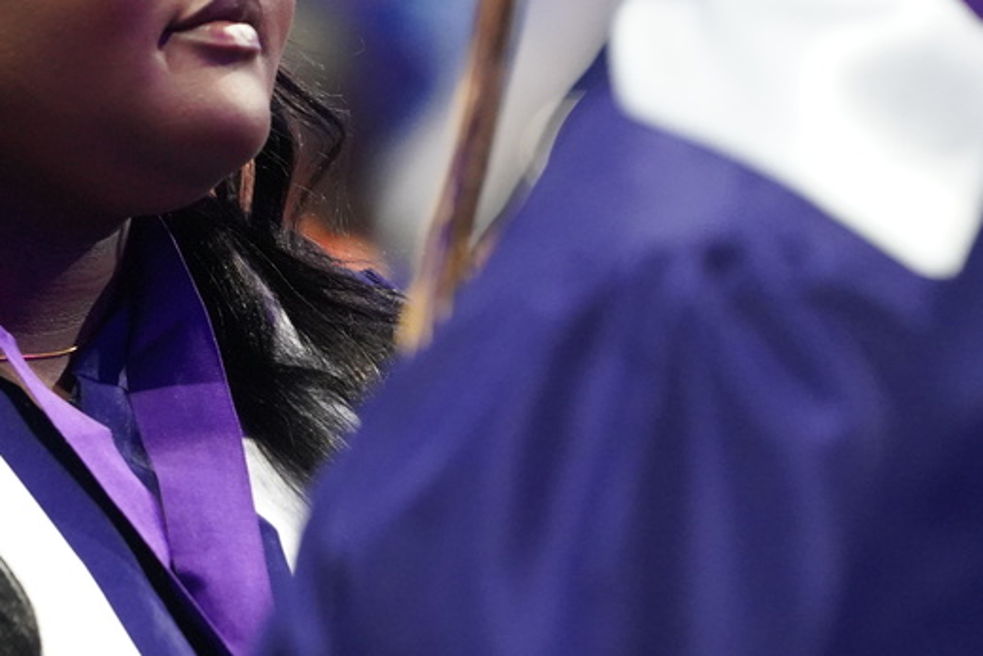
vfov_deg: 3.5
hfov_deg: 5.3
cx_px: 98
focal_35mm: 390
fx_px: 10651
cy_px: 162
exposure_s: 1/200
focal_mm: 198
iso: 10000
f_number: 4
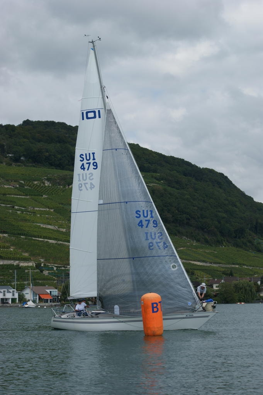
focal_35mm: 82
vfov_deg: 24.6
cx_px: 132
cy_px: 198
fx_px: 906
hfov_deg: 16.5
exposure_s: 1/250
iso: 100
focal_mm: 55
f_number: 9
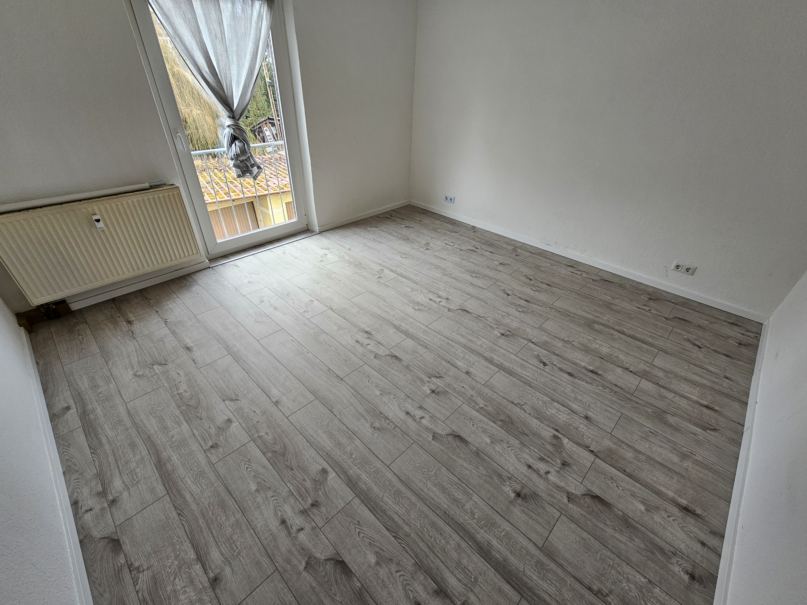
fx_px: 326
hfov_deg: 102.1
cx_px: 401
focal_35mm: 14
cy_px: 304
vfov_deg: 85.7
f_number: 2.2
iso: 100
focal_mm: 2.2
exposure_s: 1/50
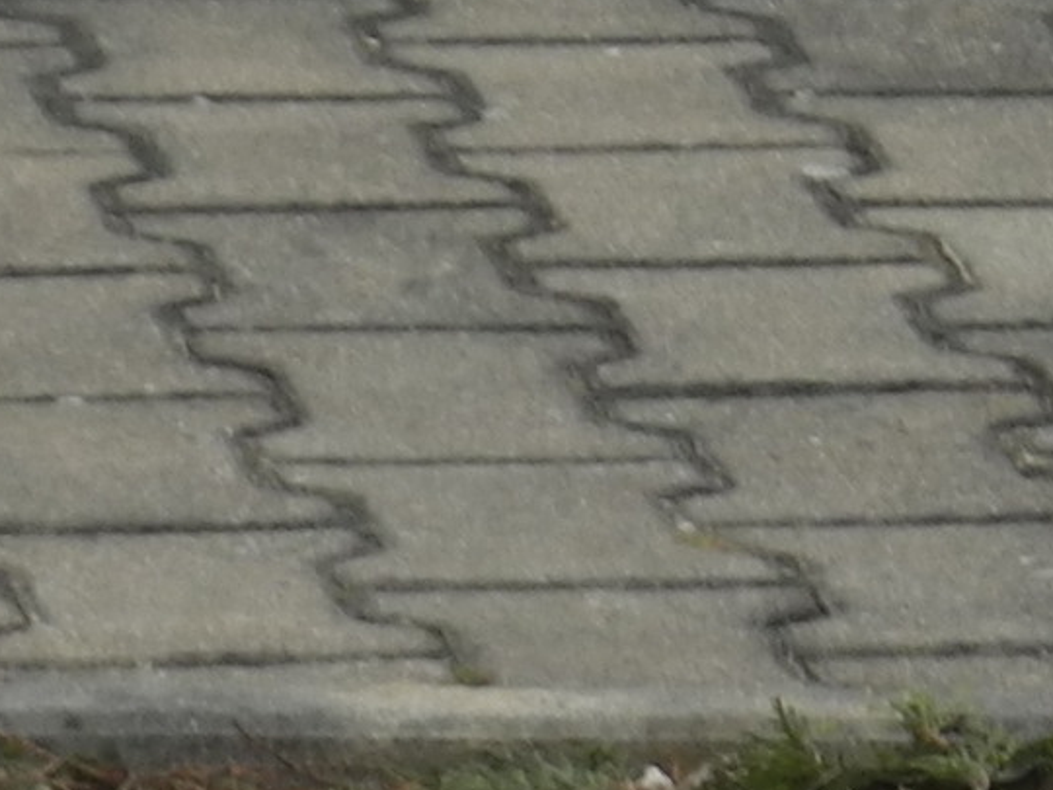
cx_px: -1774
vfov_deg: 2.3
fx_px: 19316
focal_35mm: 635
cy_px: 1910
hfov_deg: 3.1
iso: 100
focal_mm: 20.1
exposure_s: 1/160
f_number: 4.5
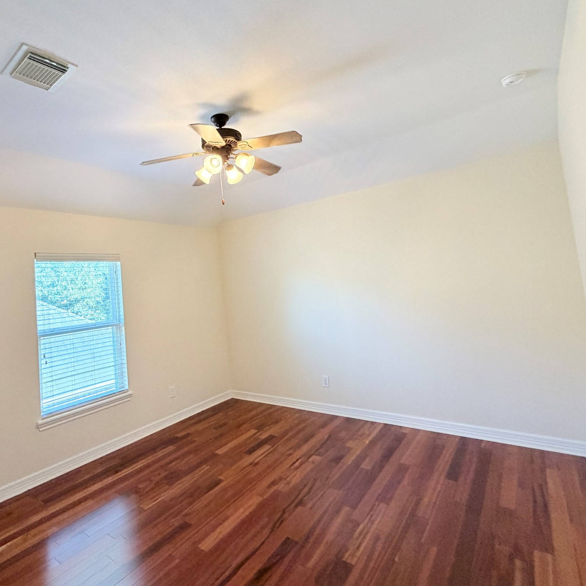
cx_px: 231
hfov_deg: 76.7
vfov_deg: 77.3
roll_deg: +5.8
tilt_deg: +6.1
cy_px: 255
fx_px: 364
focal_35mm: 19
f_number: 2.2
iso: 250
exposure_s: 1/60
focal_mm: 2.22
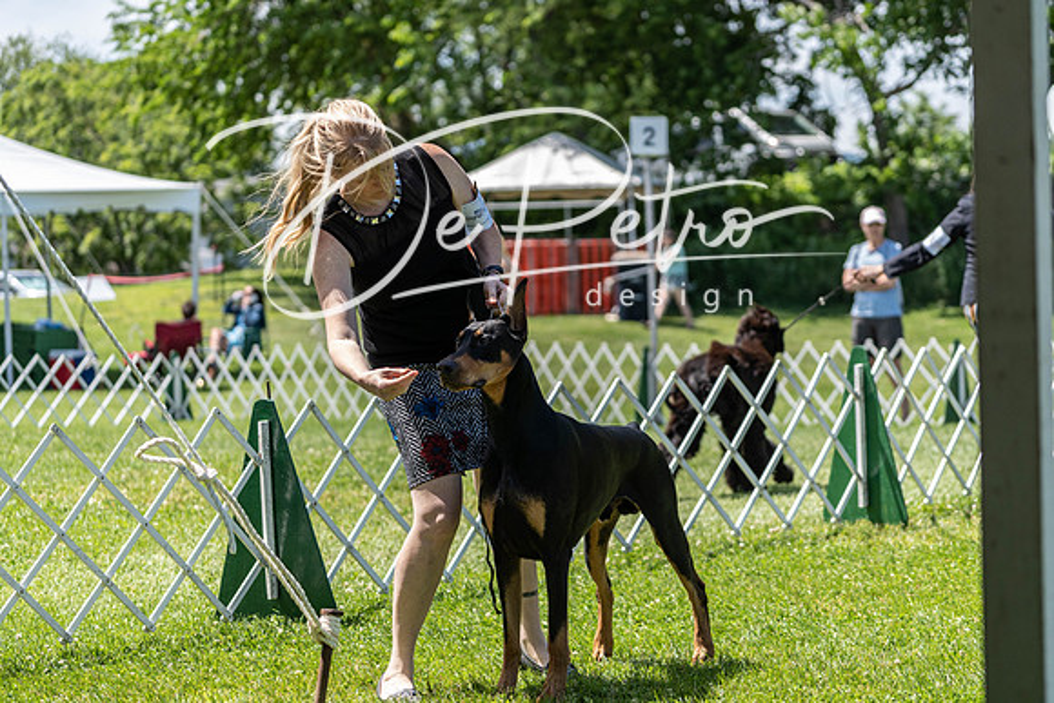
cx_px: 527
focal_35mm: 104
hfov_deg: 19.6
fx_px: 3045
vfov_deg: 13.2
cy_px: 352
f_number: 4
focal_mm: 104
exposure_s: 1/1250
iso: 320
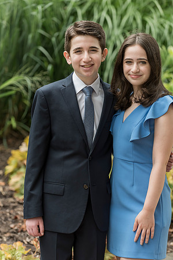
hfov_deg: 9.7
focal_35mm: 141
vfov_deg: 14.6
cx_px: 86
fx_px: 1016
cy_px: 130
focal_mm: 140
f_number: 3.5
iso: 400
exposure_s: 1/500
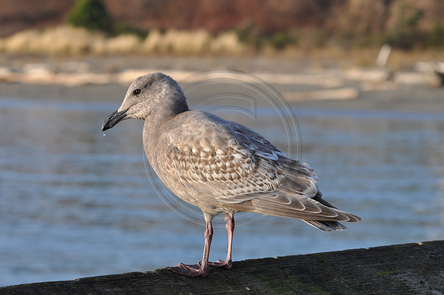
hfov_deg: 11.3
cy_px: 148
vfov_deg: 7.5
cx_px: 222
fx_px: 2254
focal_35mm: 183
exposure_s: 1/320
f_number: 8
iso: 200
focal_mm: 122
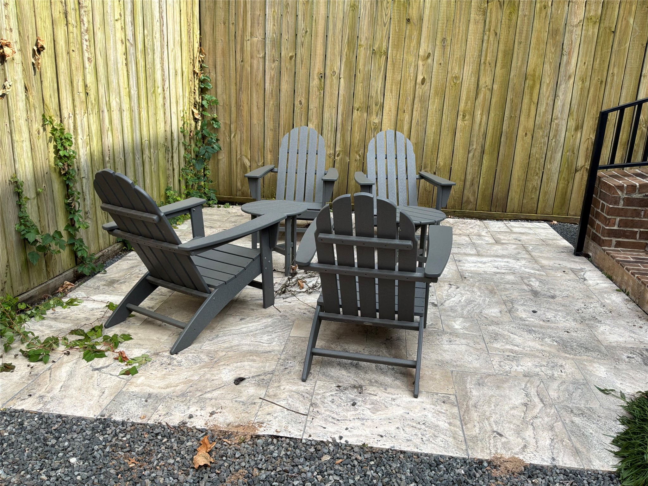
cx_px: 324
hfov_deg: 63.4
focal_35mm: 28
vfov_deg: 49.7
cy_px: 243
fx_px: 524
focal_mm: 3
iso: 25
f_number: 1.8
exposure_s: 1/568
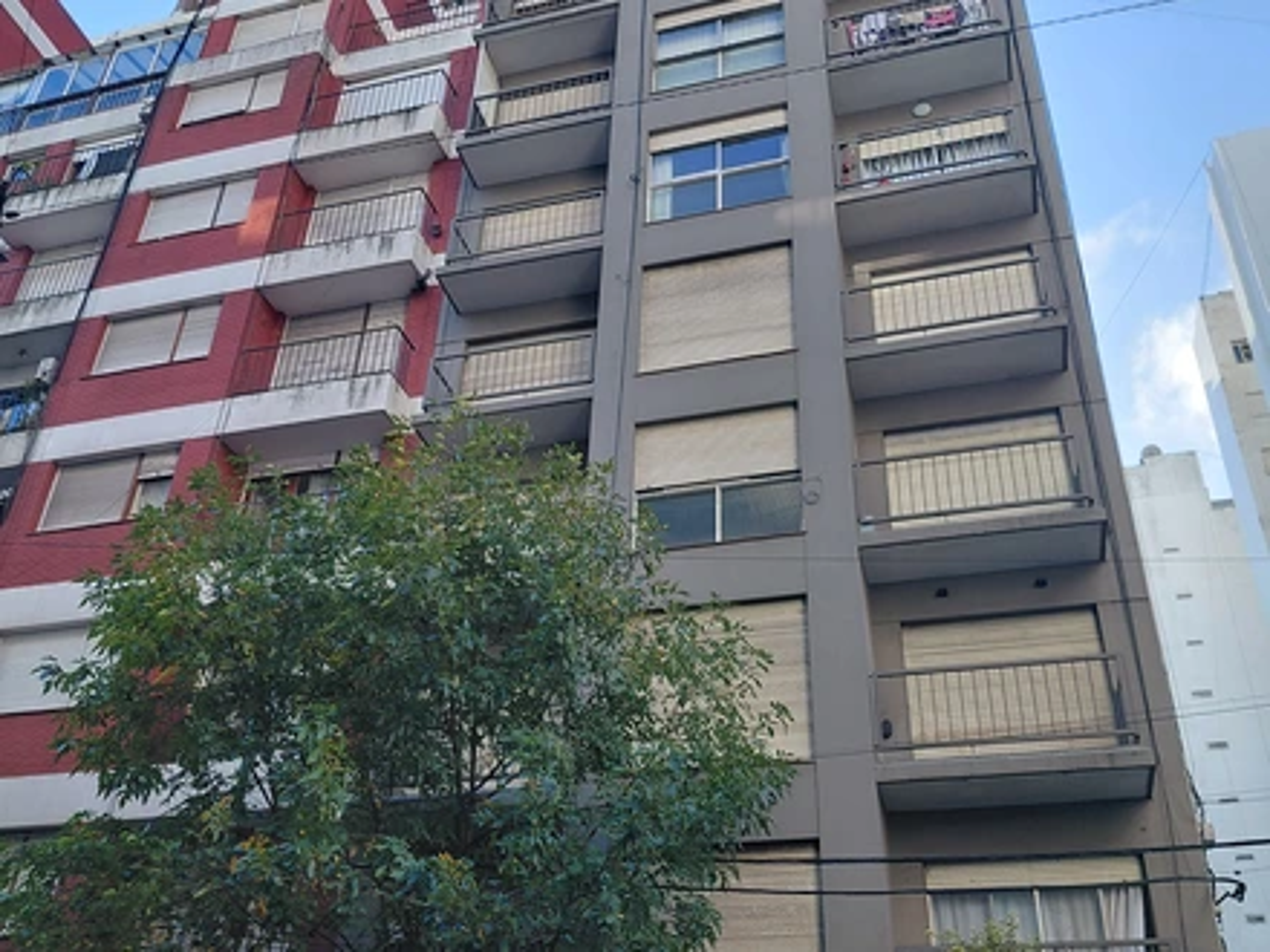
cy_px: 476
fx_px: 917
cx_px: 635
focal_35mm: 25
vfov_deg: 54.9
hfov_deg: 69.4
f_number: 1.8
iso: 50
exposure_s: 1/357
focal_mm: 4.69
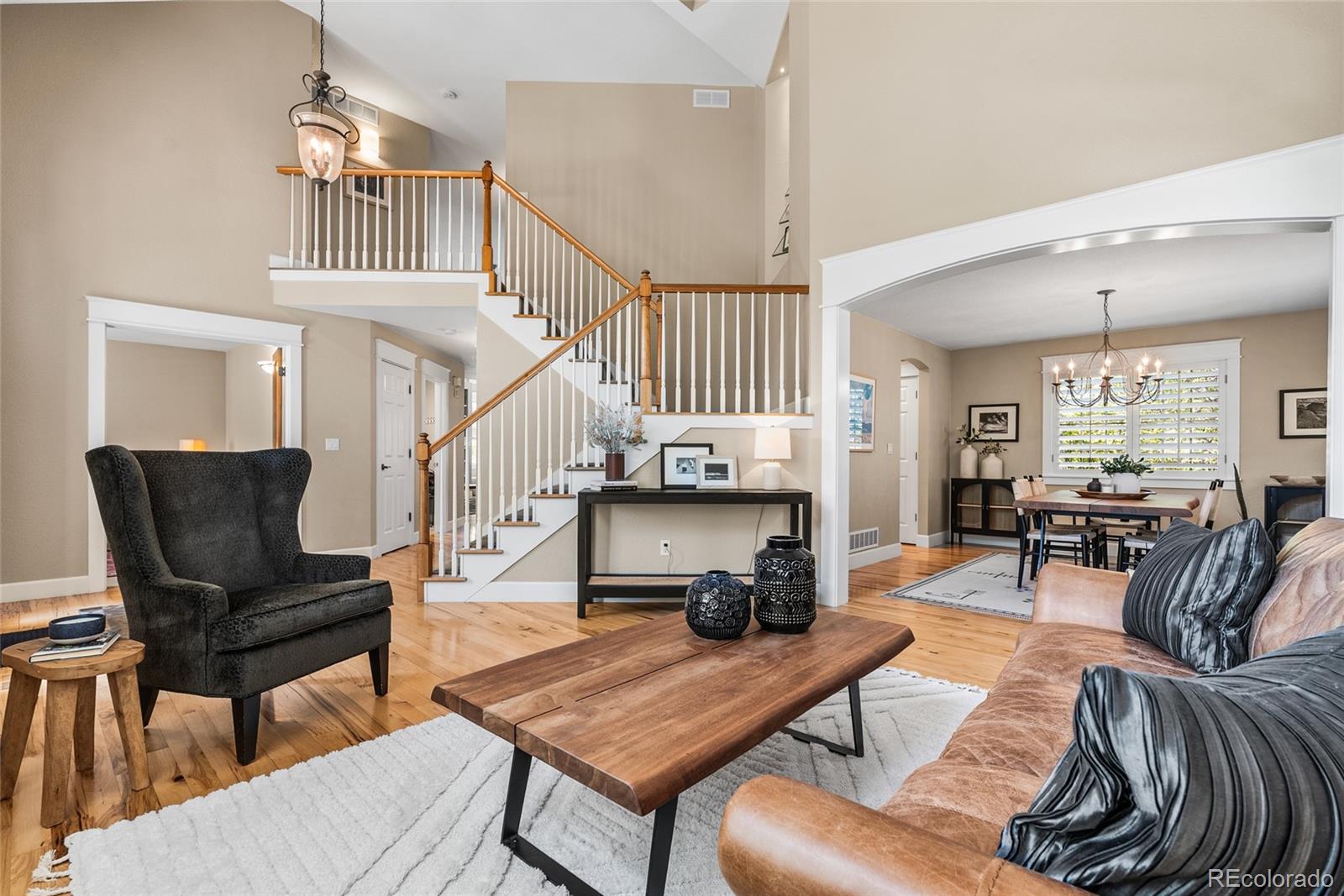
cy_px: 448
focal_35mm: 16
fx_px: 597
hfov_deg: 96.7
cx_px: 672
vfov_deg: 73.8
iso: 200
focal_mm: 16
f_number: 8
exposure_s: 1/2.5
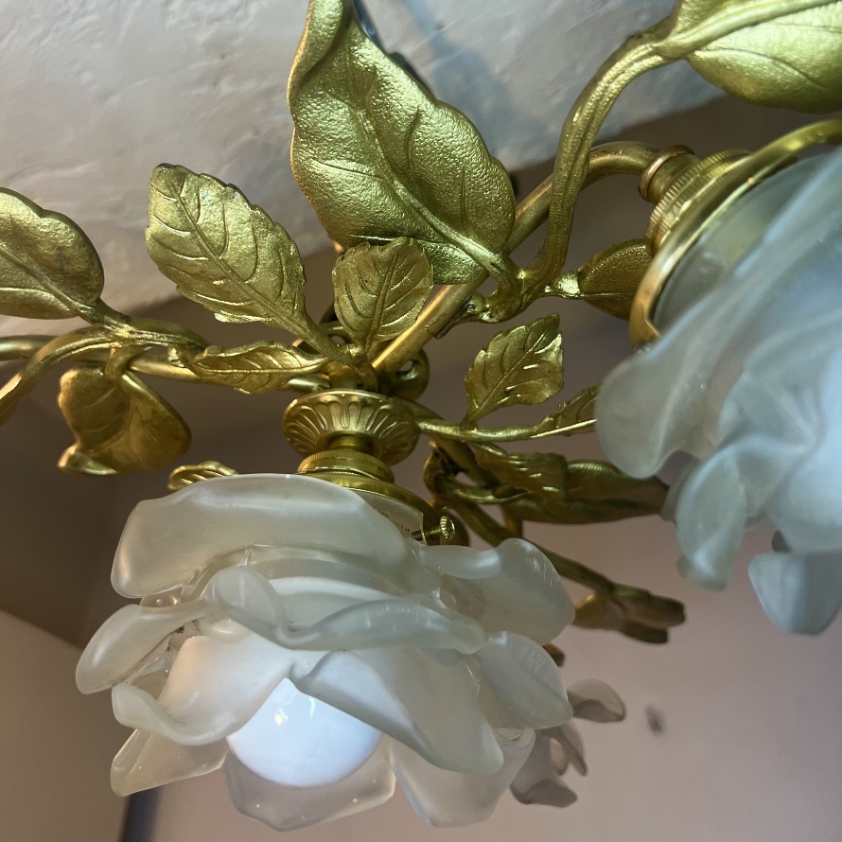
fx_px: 853
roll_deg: -1.6
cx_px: 425
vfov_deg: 52.3
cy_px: 354
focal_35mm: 31
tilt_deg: +39.6
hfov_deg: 52.5
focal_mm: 5.7
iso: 80
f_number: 1.5
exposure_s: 1/100
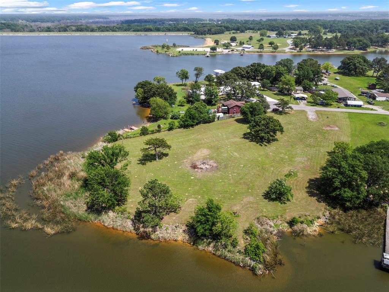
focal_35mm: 24
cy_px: 146
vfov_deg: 56.8
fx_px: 270
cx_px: 194
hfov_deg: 71.6
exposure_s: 1/1600
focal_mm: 6.72
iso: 110
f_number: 1.7
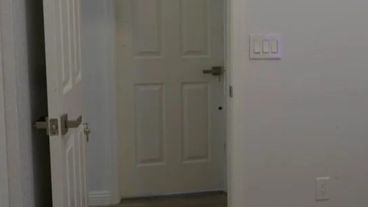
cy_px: 94
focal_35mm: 56
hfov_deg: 36.4
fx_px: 547
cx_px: 271
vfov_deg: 21.5
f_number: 22
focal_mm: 28
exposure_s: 1/8
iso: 2000
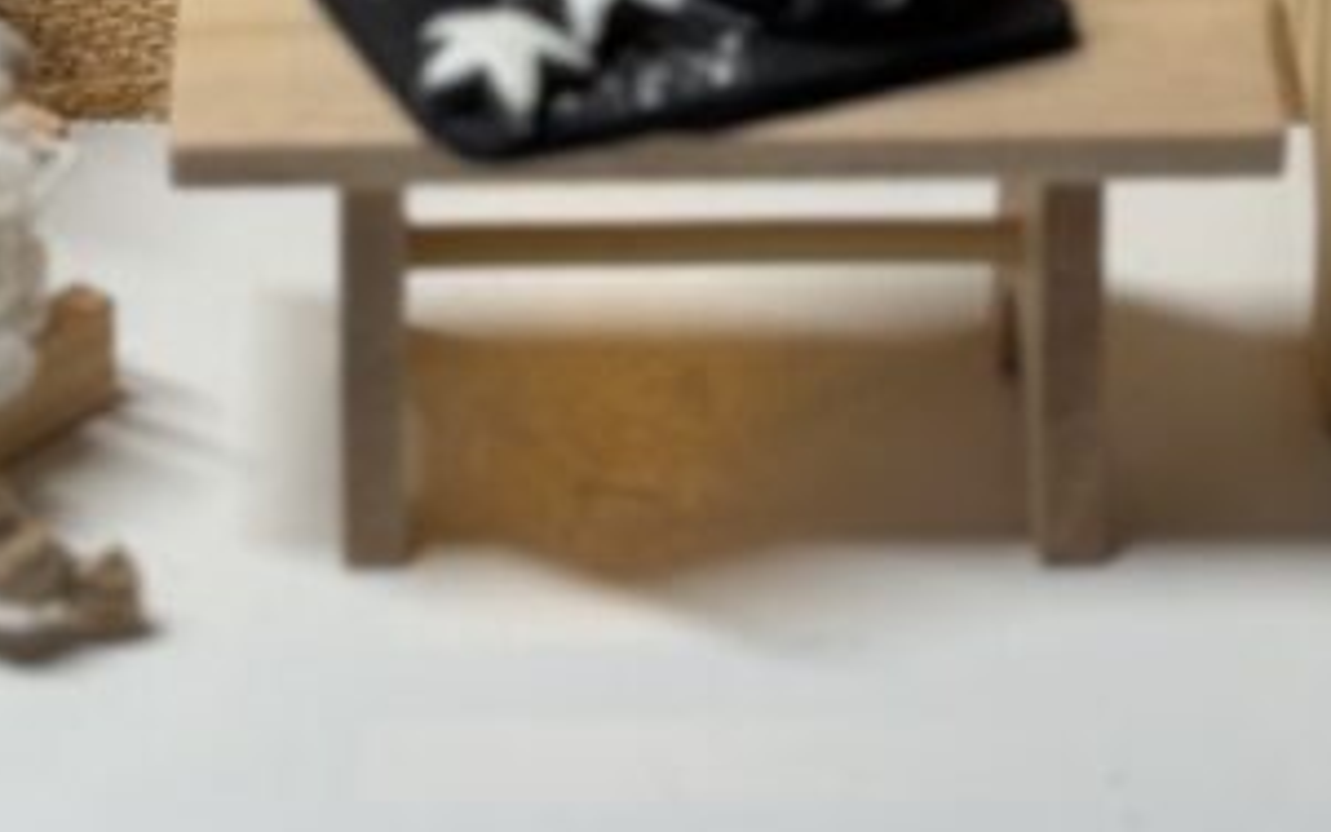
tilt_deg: -19.7
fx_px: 6274
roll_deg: -0.7
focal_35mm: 173
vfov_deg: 7.3
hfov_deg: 12.1
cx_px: 672
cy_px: -828
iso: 80
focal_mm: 6.76
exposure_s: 1/100
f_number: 1.78
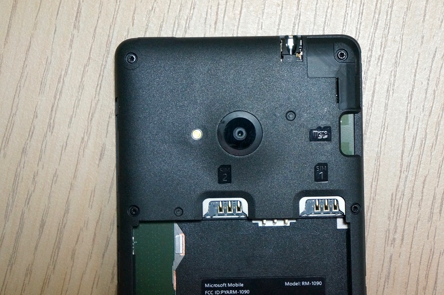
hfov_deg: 25.1
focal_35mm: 81
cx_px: 222
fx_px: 998
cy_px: 148
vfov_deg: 16.8
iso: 3200
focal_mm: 54
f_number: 5.6
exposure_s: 1/160
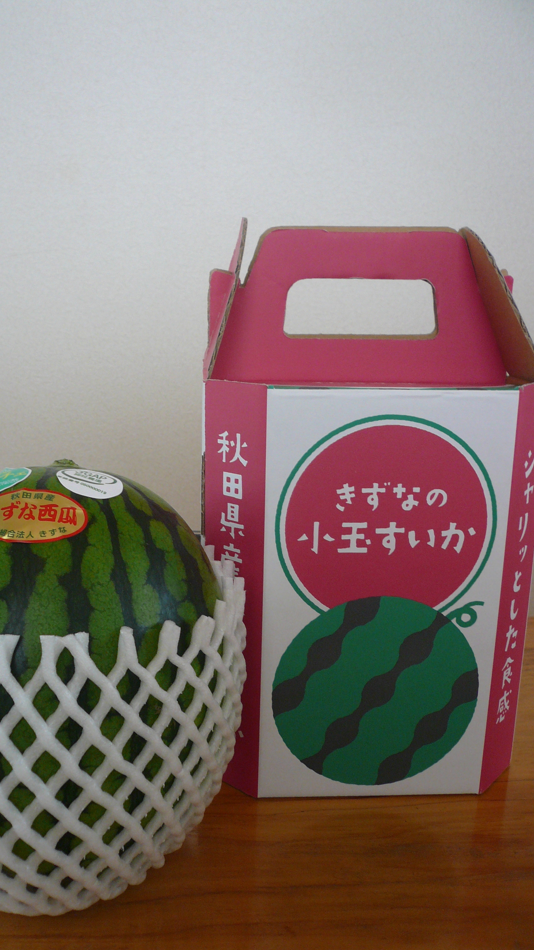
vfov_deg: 62.6
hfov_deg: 37.4
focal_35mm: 31
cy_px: 477
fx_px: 781
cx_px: 178
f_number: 2.8
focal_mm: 4.6
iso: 100
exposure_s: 1/40
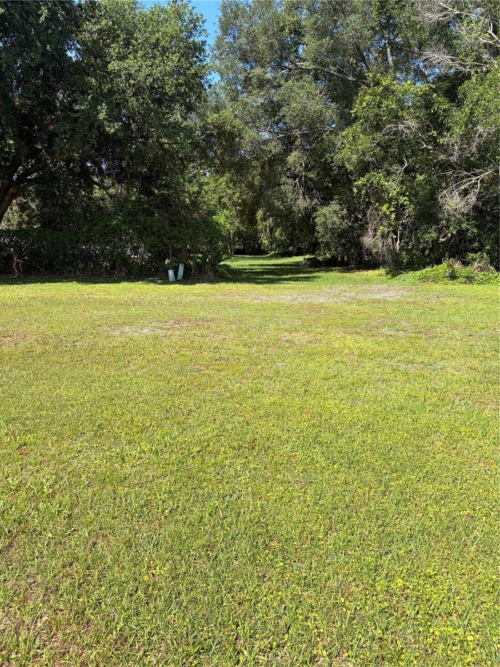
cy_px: 334
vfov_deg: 67.3
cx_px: 250
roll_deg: +0.2
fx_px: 501
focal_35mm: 26
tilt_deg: -8.0
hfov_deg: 53.1
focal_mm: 5.96
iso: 50
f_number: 1.6
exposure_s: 1/1751
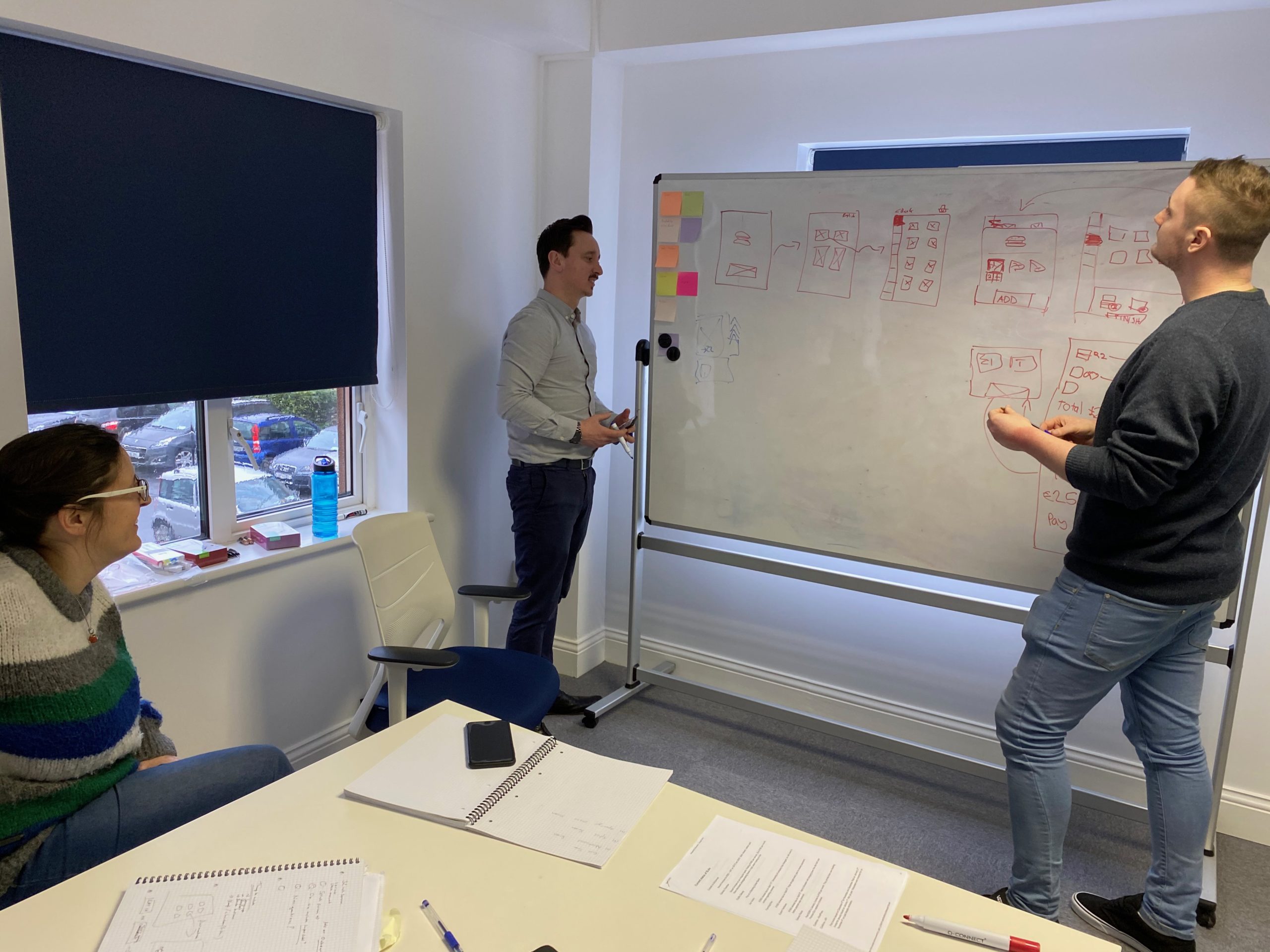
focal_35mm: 26
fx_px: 954
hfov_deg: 67.3
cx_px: 635
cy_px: 476
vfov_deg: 53.1
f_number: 1.8
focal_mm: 4.25
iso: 125
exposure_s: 1/100
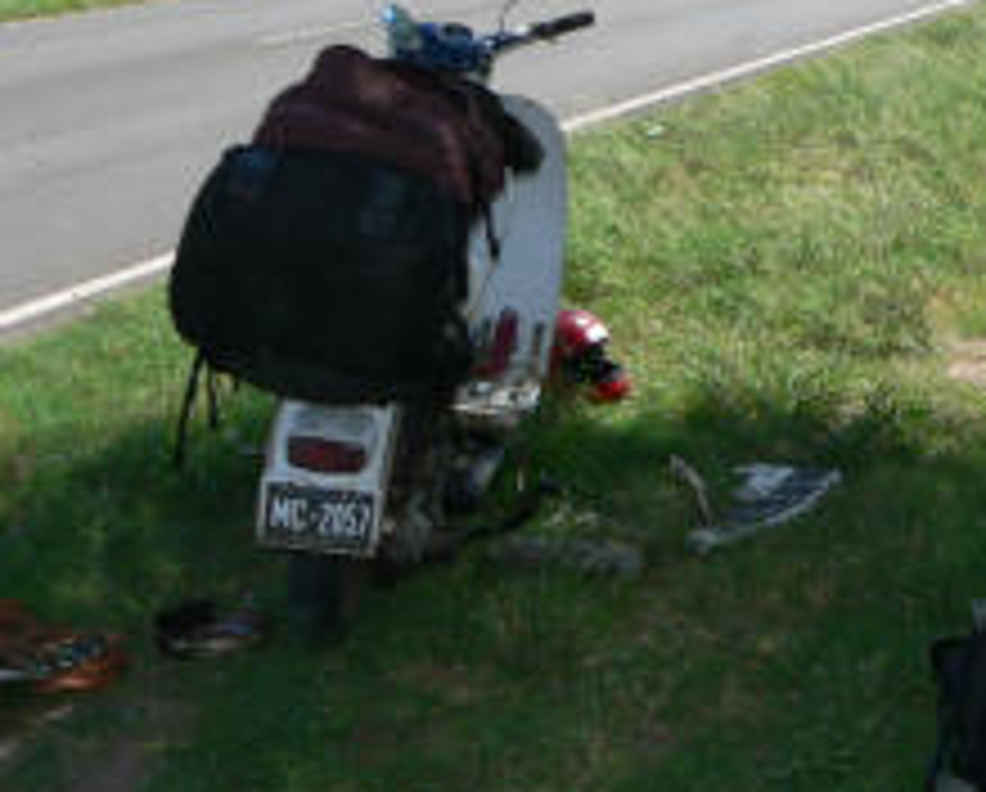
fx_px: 1637
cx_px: 752
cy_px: 252
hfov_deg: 32.8
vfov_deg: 27.0
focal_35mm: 56
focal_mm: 6
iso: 80
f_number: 4
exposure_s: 1/500
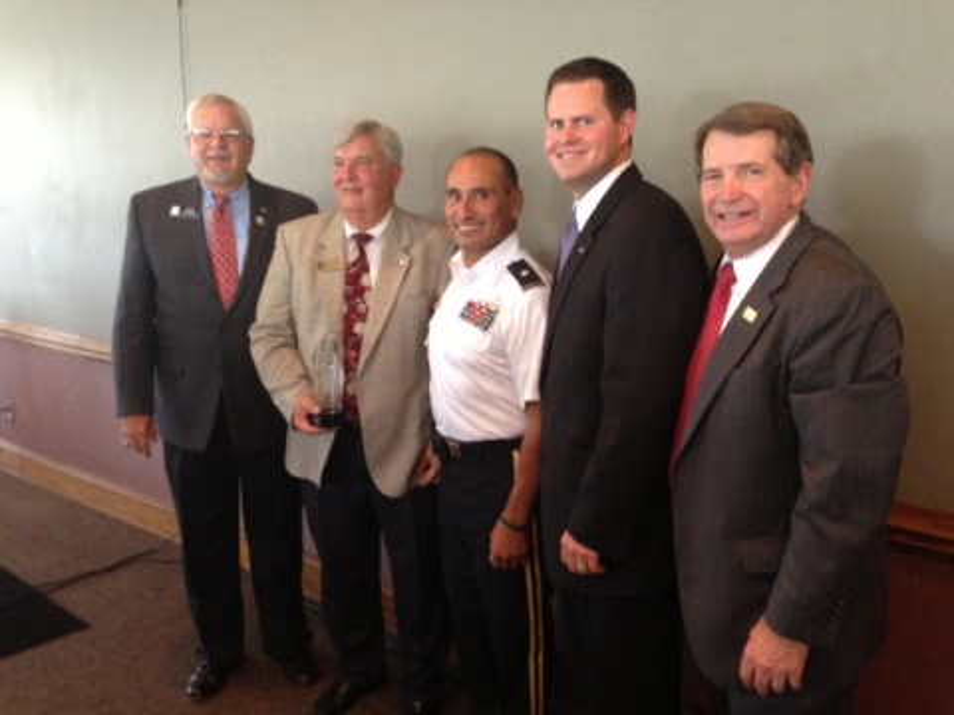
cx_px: 477
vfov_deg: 42.9
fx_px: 909
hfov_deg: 55.4
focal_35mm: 33
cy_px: 358
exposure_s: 1/17
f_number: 2.4
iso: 400
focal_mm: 4.13
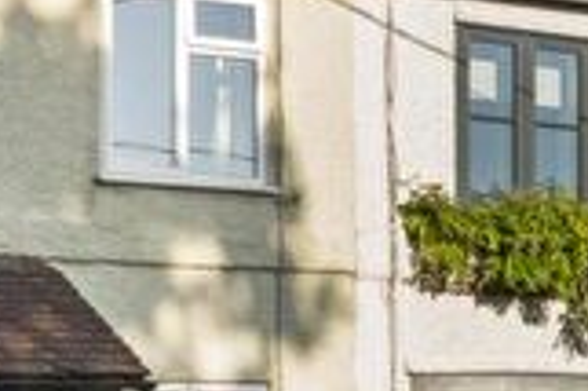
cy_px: 254
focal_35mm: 148
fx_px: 2415
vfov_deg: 9.2
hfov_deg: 13.6
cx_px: -33
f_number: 7.1
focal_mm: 34
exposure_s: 1/160
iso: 320
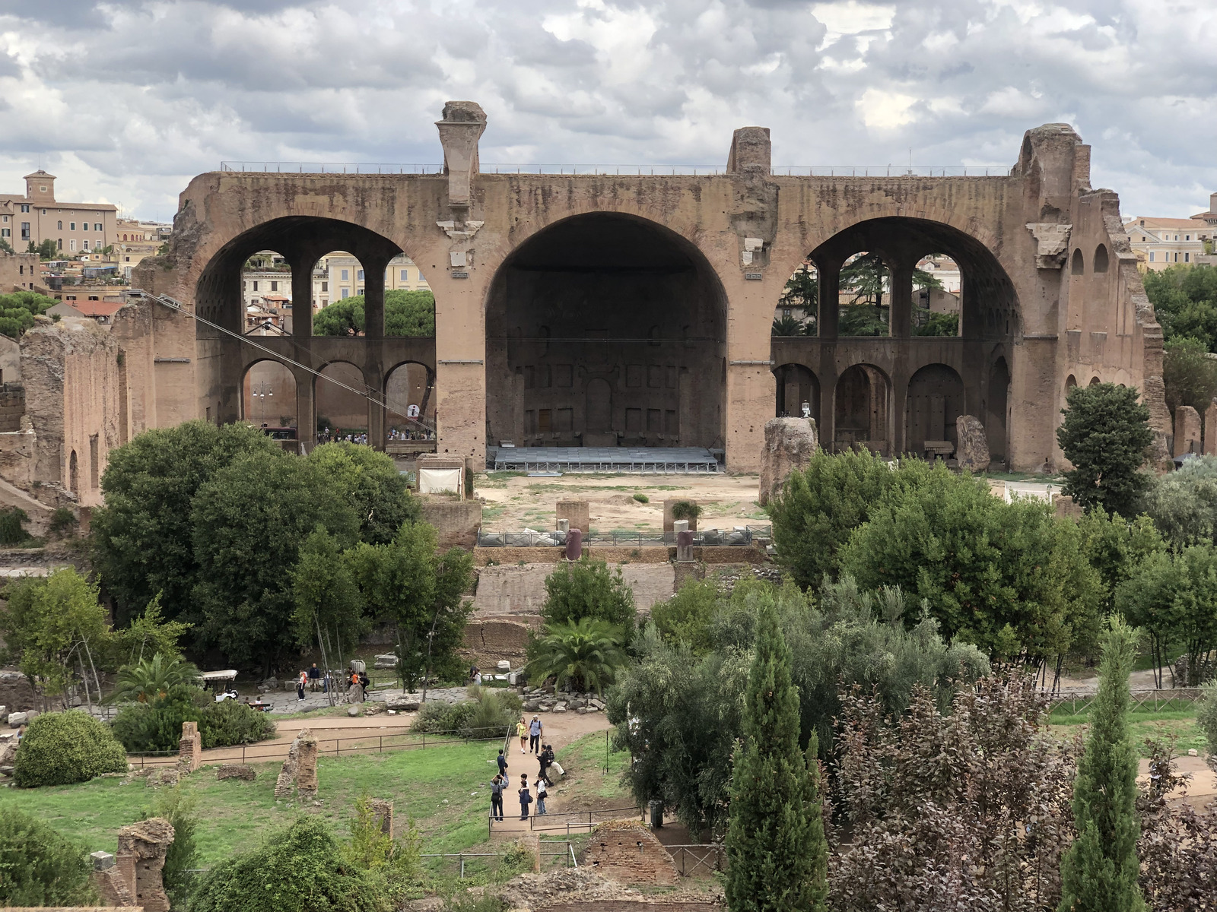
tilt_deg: -5.1
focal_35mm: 52
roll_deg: +0.3
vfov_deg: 28.0
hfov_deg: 36.8
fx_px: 1828
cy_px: 456
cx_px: 608
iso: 16
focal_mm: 6
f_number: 2.4
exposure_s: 1/521
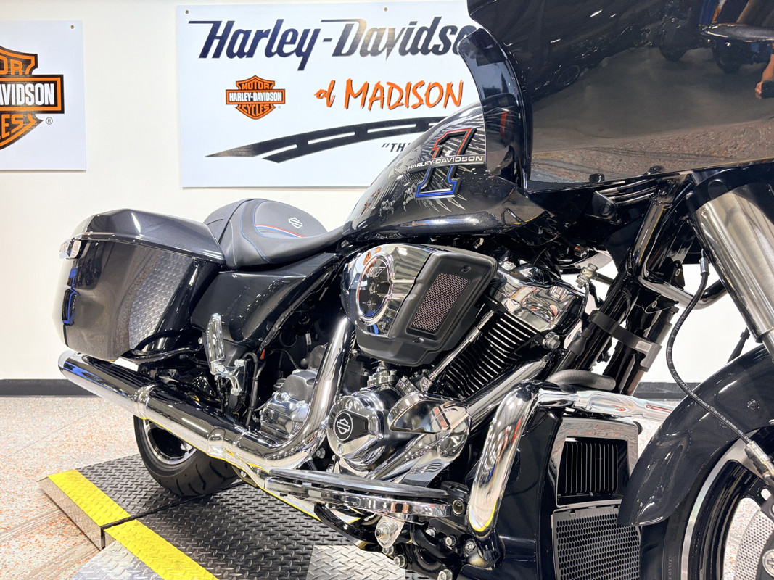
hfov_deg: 67.3
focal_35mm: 26
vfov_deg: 53.1
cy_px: 290
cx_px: 387
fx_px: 581
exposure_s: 1/120
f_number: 1.6
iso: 80
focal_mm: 5.96
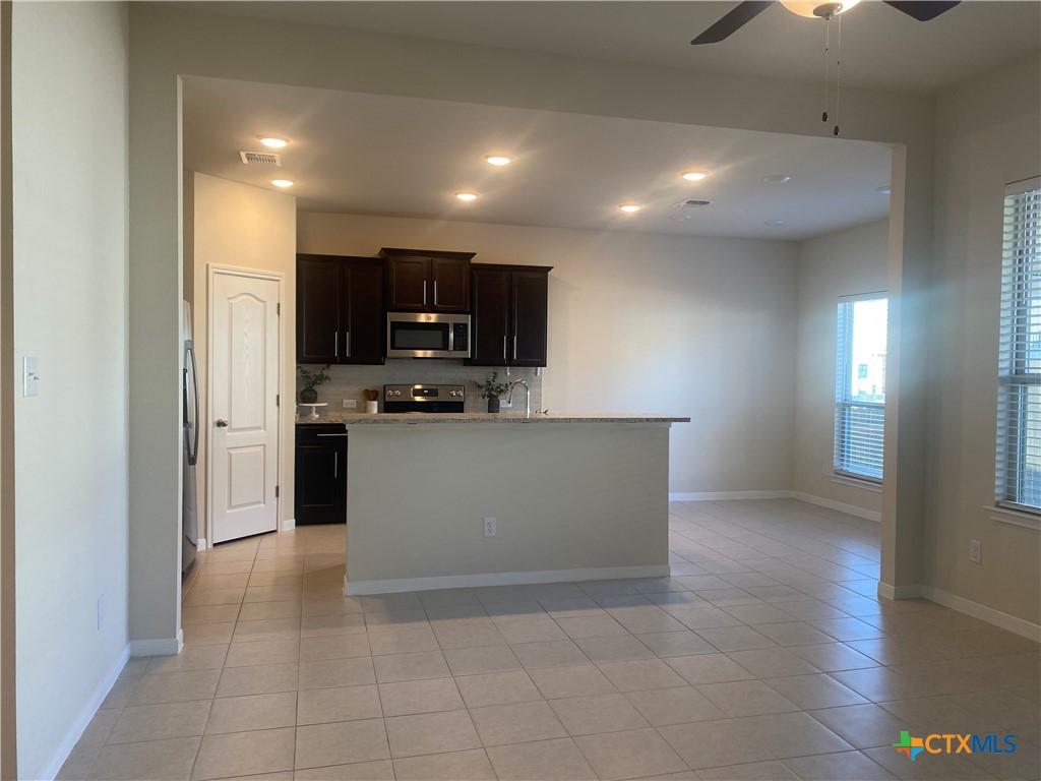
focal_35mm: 26
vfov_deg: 53.1
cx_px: 520
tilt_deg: -2.0
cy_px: 390
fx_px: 782
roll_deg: -0.5
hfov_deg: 67.3
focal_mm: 4.25
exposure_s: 1/120
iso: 100
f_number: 1.8
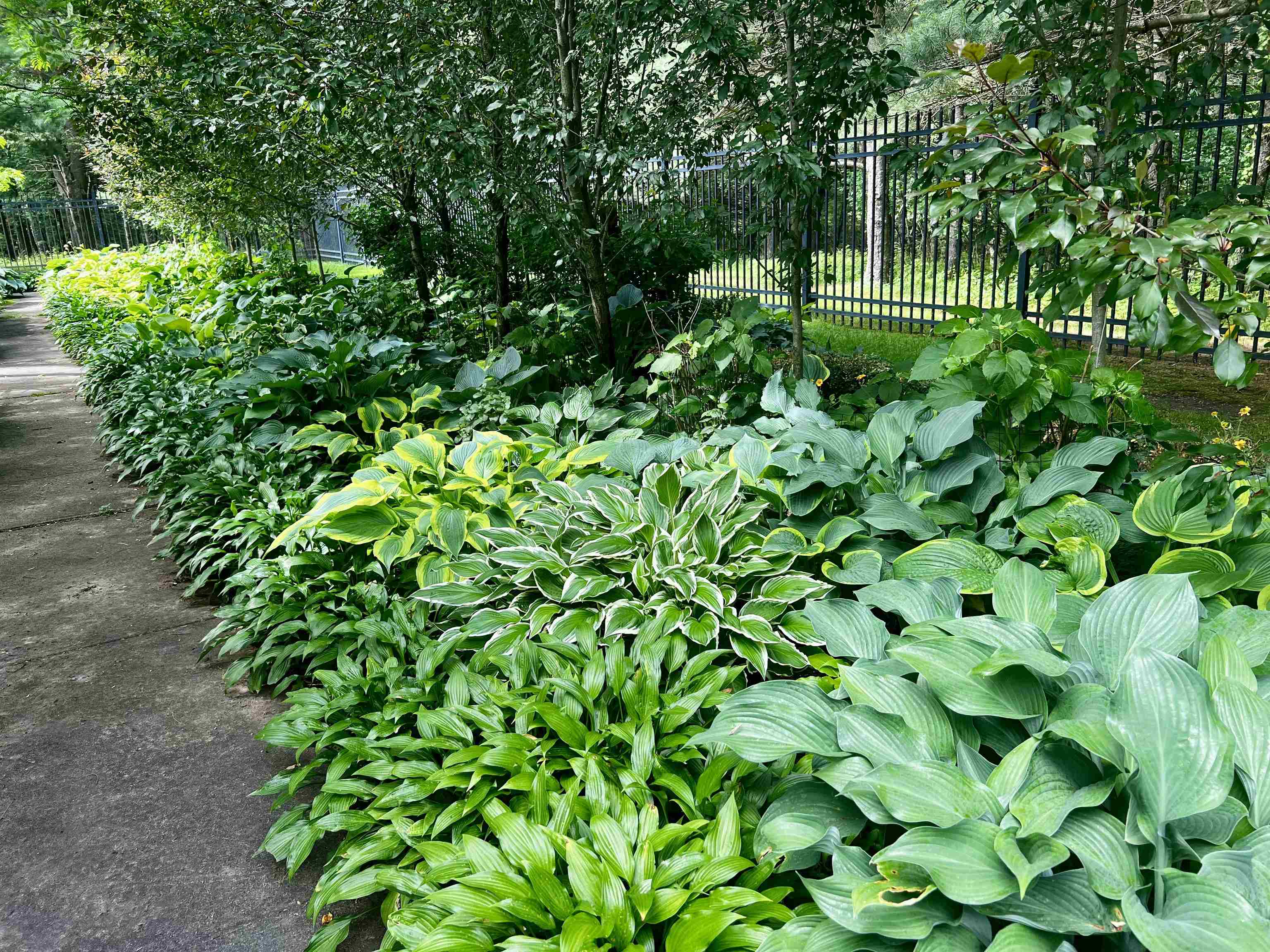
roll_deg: +2.7
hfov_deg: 67.3
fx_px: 954
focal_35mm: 26
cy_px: 476
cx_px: 635
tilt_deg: -16.4
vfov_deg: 53.1
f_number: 1.5
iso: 32
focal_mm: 5.7
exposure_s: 1/148
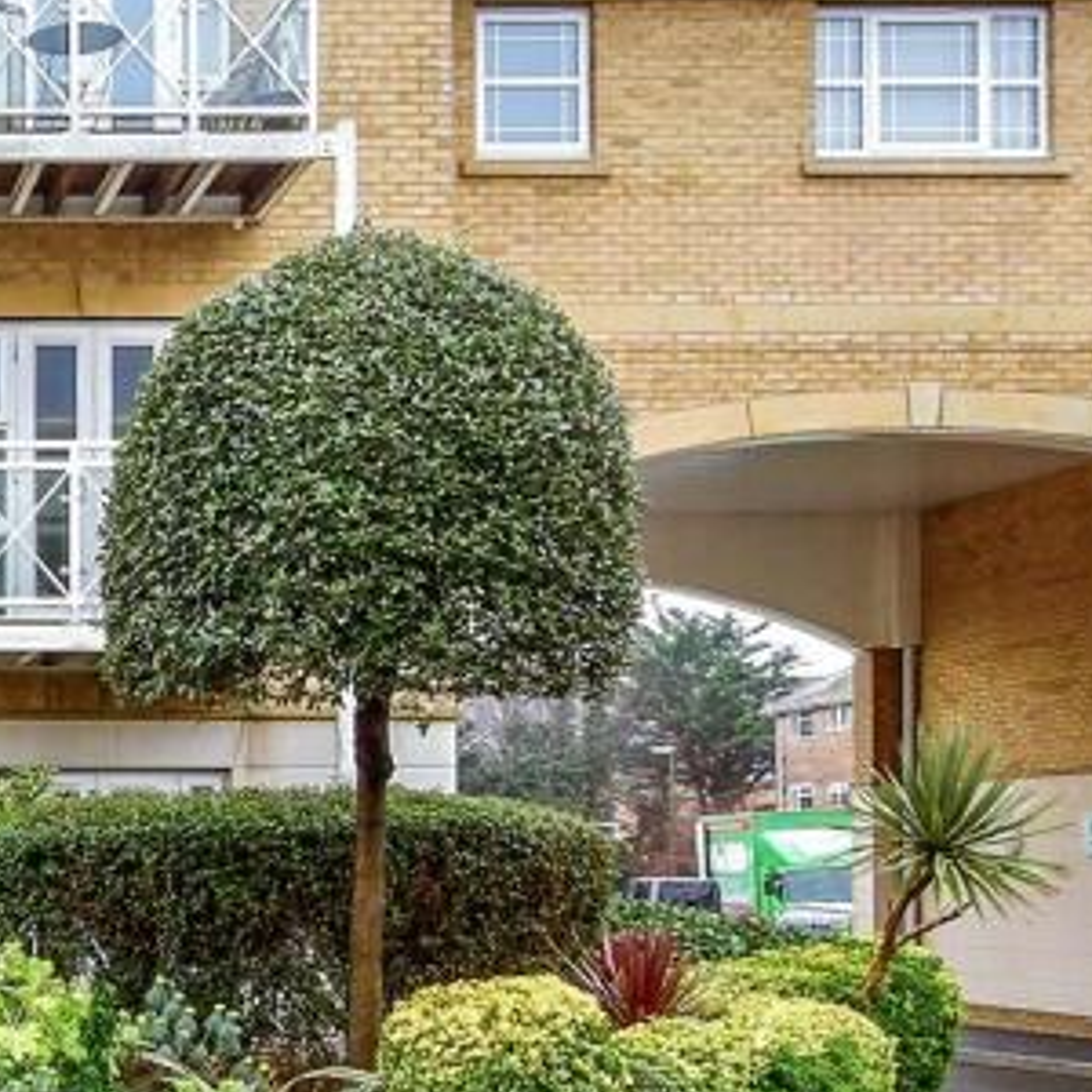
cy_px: 453
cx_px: -313
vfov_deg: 28.1
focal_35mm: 61
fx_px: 2177
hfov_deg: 24.7
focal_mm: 14
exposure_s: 1/100
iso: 400
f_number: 8
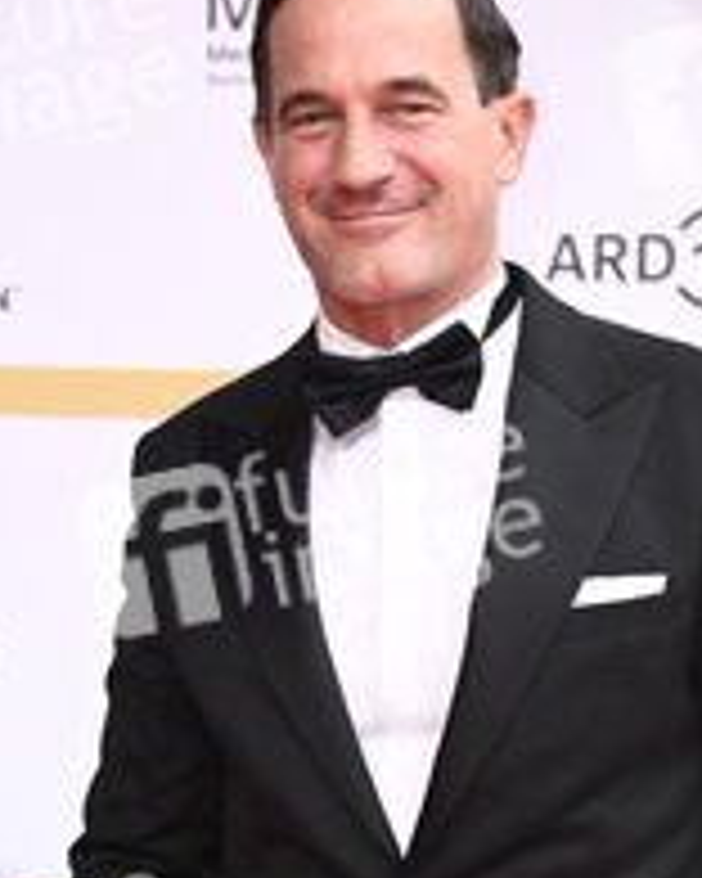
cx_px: 441
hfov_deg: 8.1
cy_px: 756
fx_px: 4986
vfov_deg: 10.0
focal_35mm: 192
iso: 640
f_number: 5.6
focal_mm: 100
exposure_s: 1/250
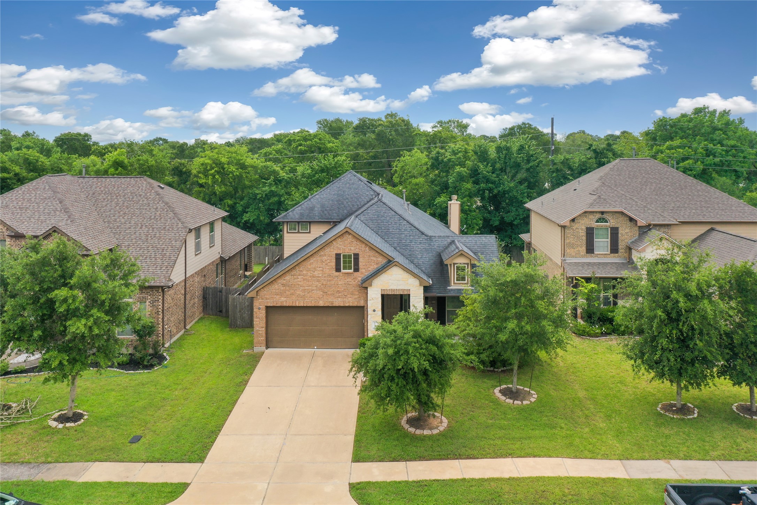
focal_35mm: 28
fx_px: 589
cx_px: 378
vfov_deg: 46.4
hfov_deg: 65.5
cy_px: 252
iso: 100
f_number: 6.3
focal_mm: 10.26
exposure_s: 1/320
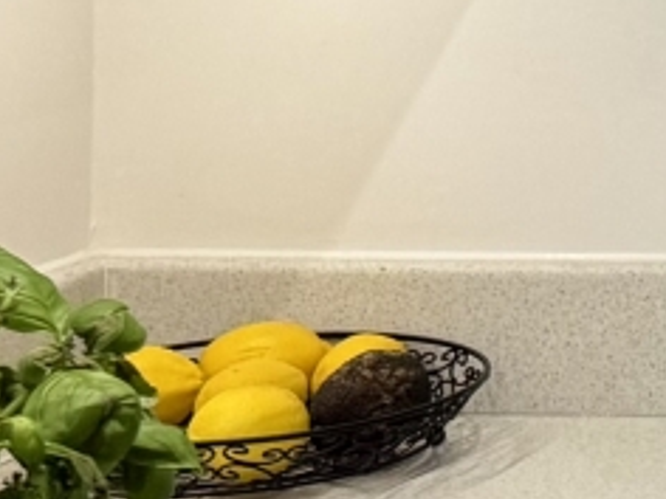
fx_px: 3136
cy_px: -347
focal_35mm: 163
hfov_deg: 9.4
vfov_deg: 8.8
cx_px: 2015
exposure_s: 1/100
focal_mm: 6.76
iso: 200
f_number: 1.78
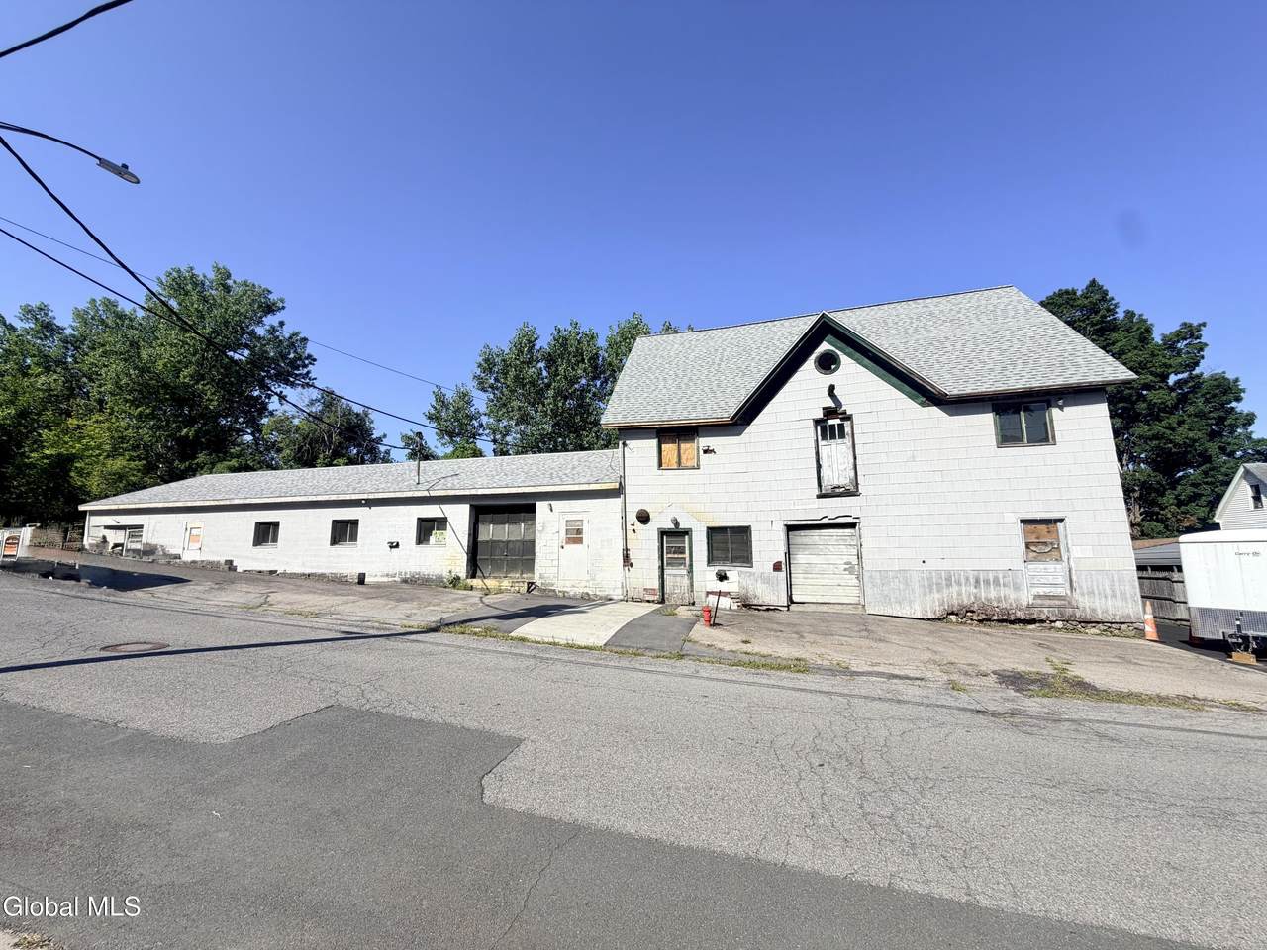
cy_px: 475
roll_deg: +0.1
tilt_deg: +8.2
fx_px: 512
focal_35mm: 14
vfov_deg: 85.7
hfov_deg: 102.1
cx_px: 634
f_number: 2.2
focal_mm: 2.22
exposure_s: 1/888
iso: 20
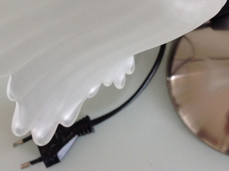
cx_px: 96
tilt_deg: -67.5
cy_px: -8
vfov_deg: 19.2
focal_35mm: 74
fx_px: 489
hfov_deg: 26.3
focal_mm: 4.28
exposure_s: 1/15
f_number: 2.4
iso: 100
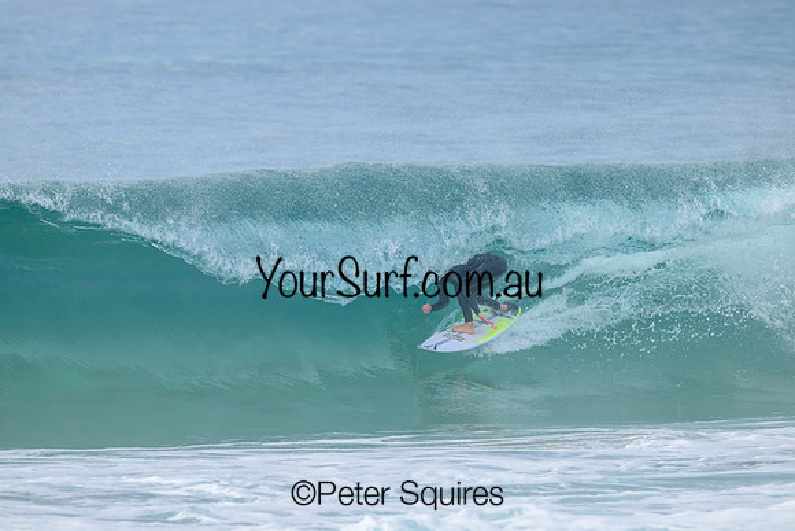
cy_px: 266
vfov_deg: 2.5
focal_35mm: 540
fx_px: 11927
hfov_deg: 3.8
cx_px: 398
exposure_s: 1/2000
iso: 1600
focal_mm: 540
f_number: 11
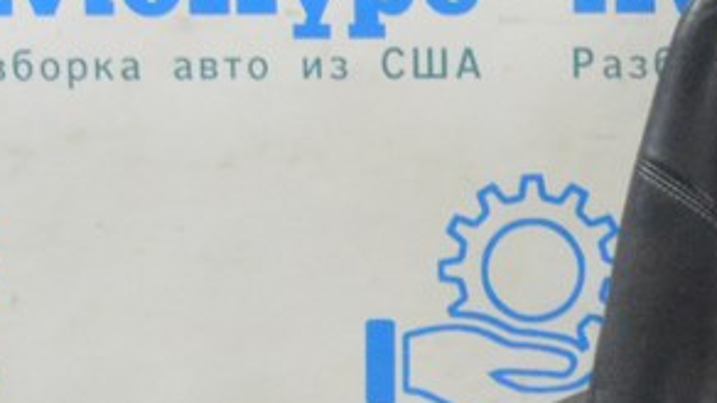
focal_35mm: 99
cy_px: 328
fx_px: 1881
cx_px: 754
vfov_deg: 12.2
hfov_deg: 20.7
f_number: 20
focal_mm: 18
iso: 6400
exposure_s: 1/15
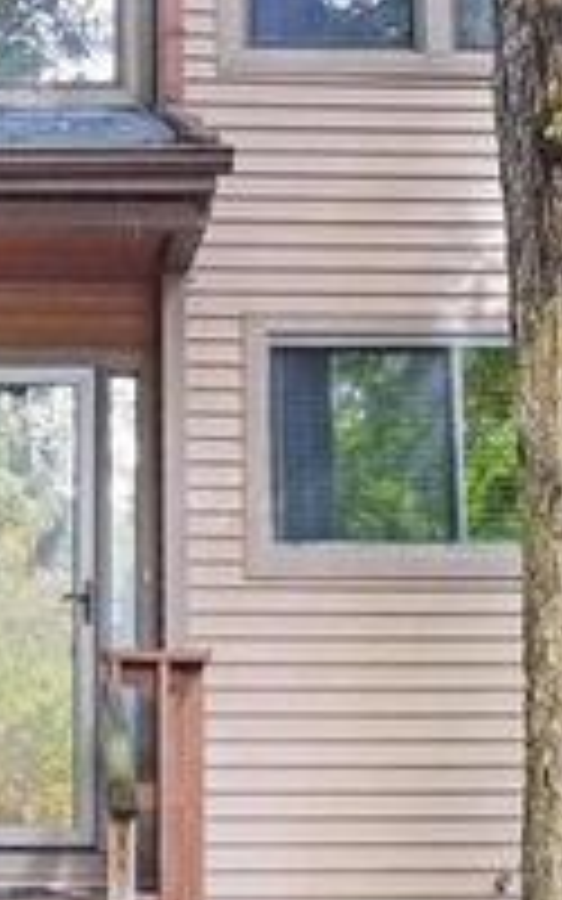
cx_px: 117
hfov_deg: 15.3
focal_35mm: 85
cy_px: 155
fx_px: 2083
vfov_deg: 23.9
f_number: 3.3
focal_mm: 4.3
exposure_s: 1/50
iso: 125
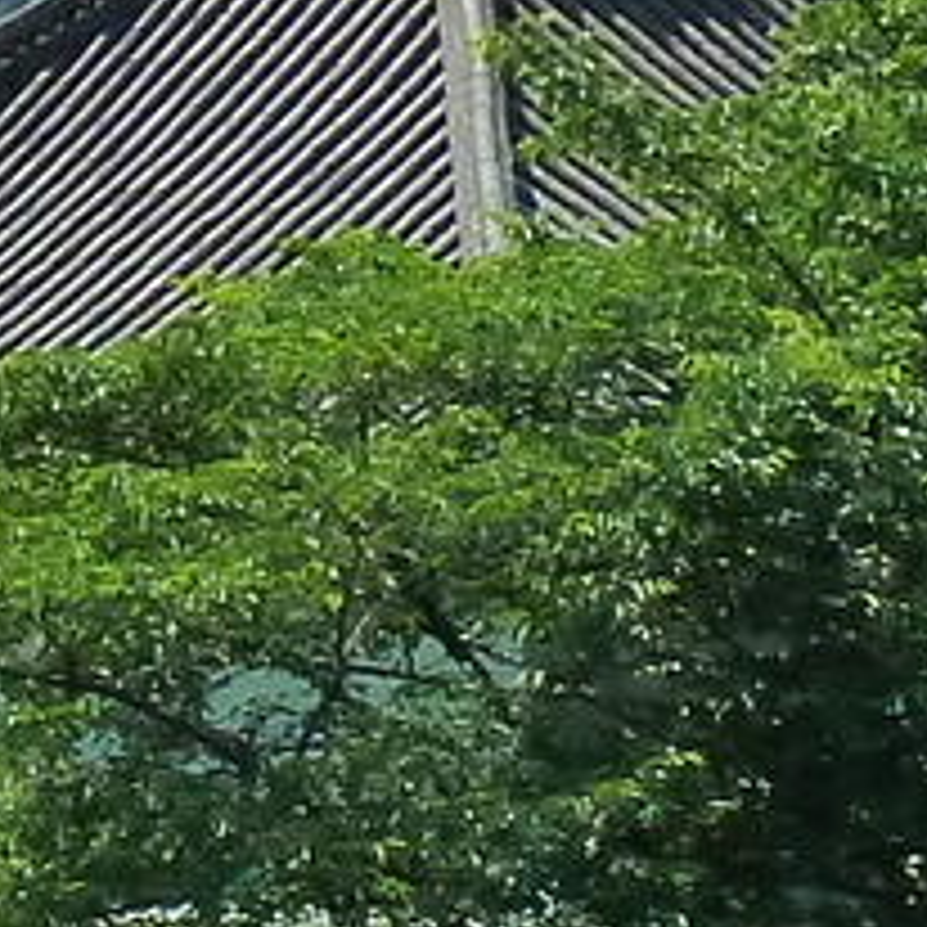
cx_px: -1566
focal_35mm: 240
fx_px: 7271
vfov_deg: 7.2
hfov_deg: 6.8
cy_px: -536
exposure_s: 1/640
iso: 200
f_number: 5.6
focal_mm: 5.7
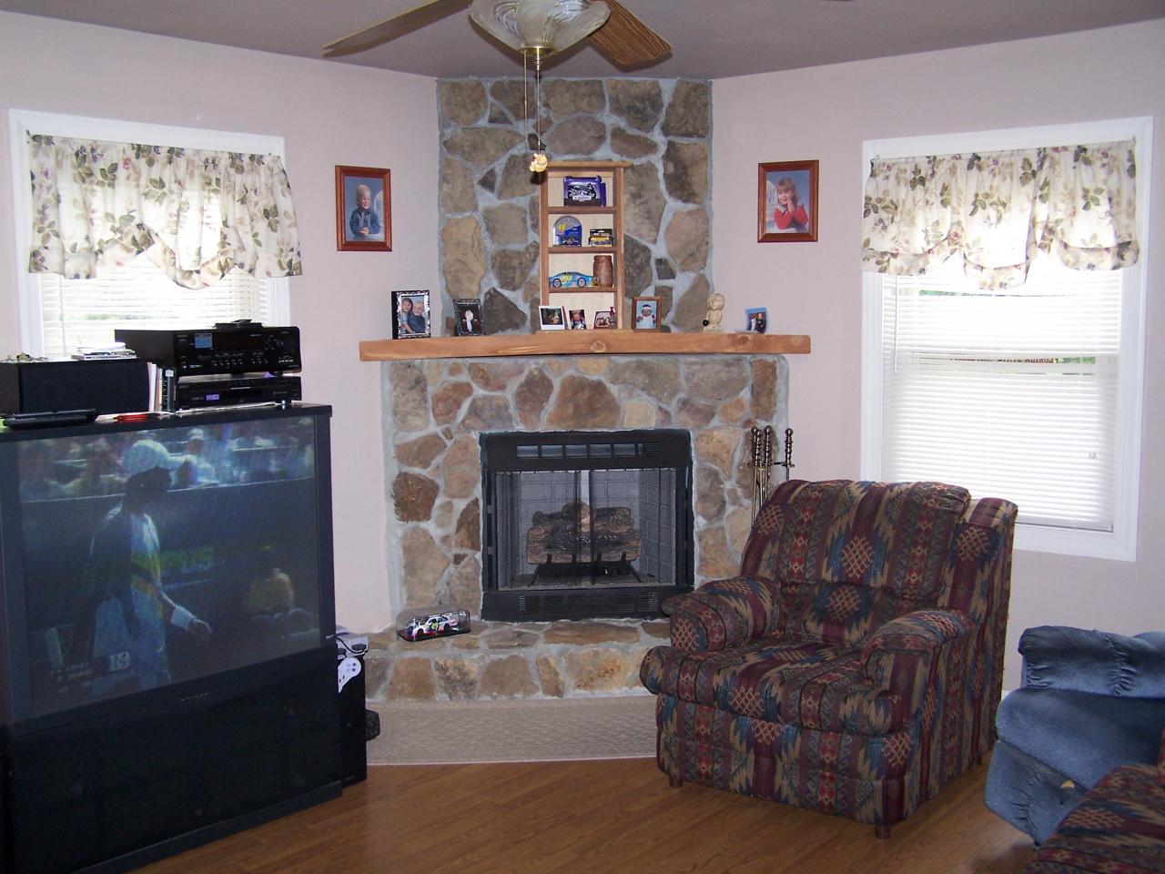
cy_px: 437
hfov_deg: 49.0
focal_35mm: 38
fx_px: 1279
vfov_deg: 37.7
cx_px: 582
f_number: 2.8
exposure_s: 1/60
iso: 140
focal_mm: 6.3
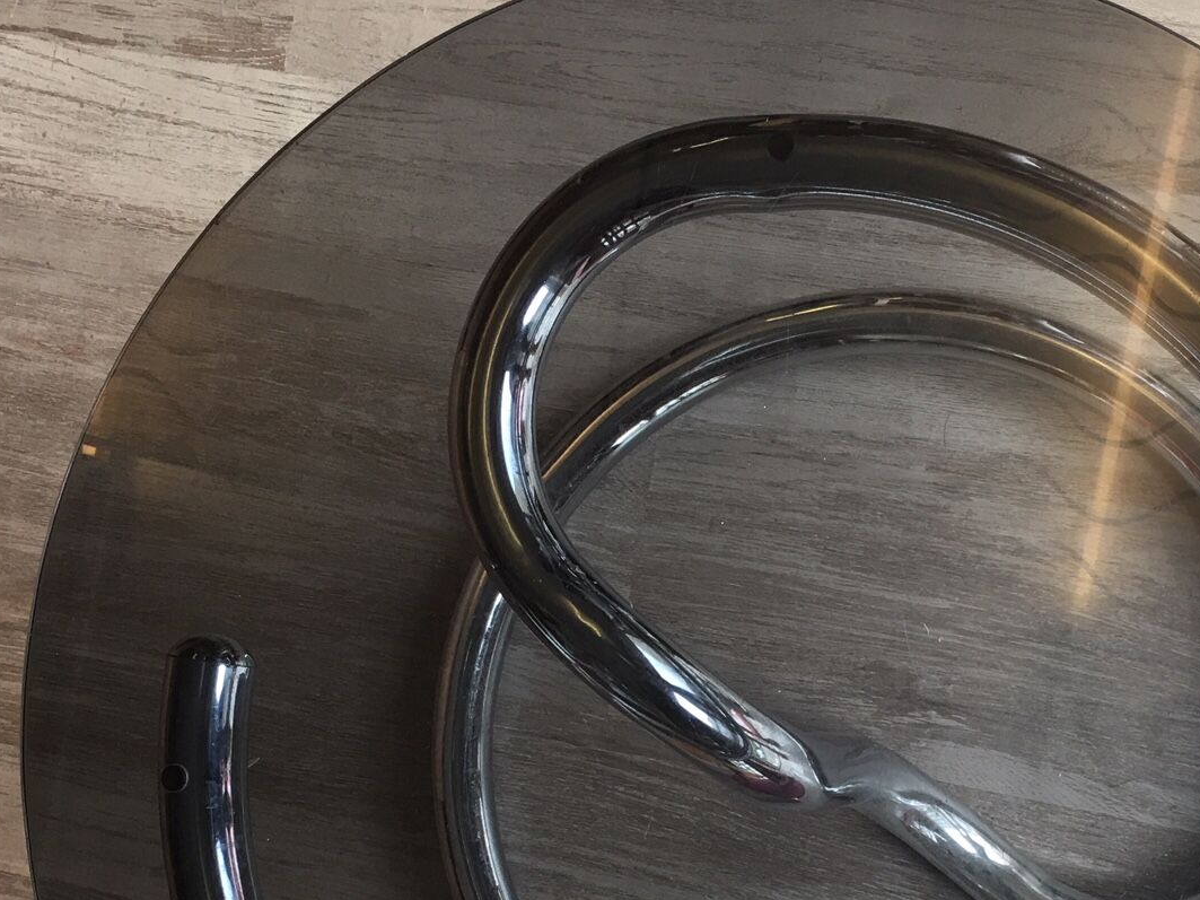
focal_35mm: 55
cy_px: 762
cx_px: 764
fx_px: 1906
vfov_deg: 25.9
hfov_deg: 34.7
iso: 25
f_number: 2.2
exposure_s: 1/33
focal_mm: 4.15
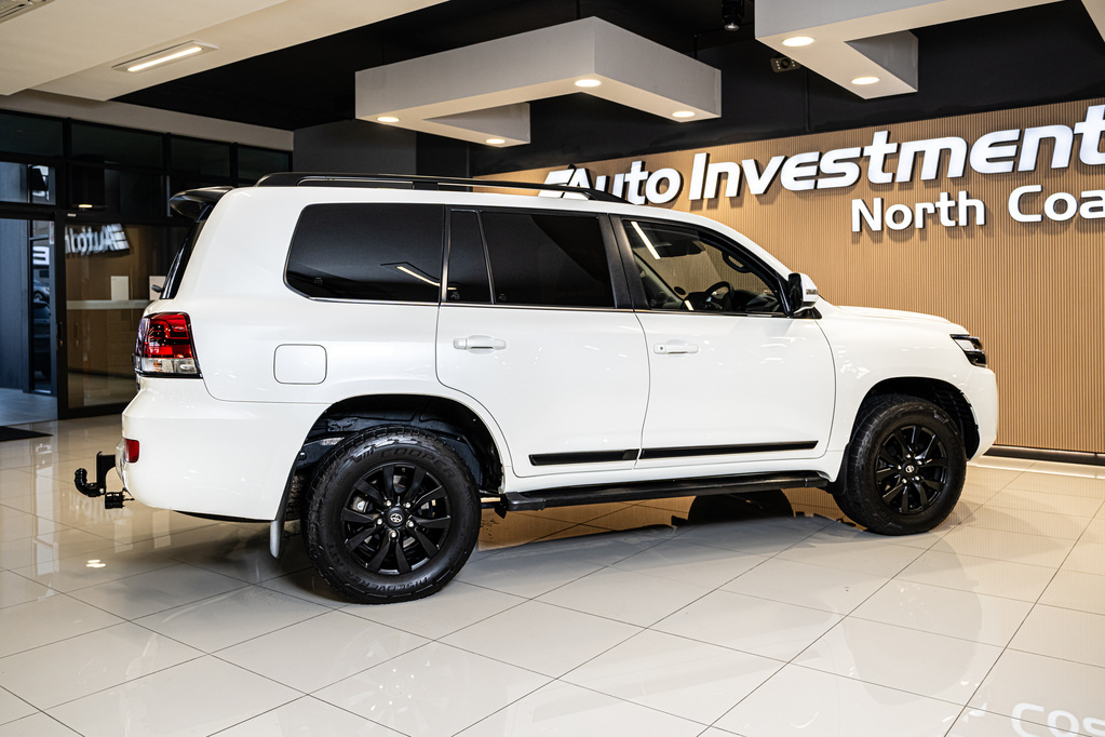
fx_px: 859
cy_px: 368
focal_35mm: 28
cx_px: 552
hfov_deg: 65.5
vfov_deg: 46.4
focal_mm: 28
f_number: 3.5
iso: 500
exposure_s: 1/125
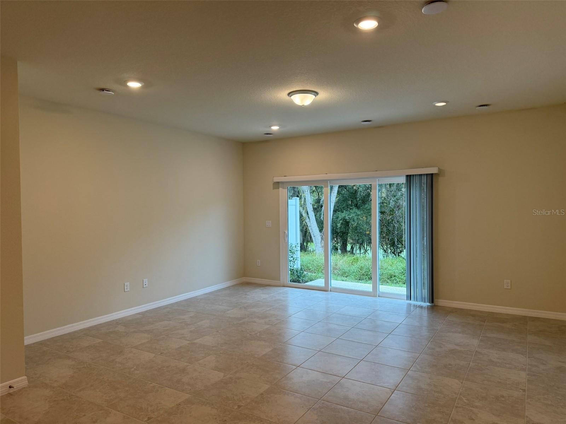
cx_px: 283
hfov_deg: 71.6
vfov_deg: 56.8
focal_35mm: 24
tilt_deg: -0.7
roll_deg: +1.1
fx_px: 392
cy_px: 212
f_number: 1.78
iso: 160
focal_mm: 6.76
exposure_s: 1/183
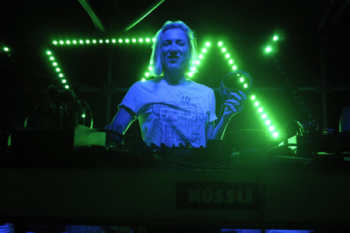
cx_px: 175
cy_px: 116
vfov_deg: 31.9
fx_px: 408
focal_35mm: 42
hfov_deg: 46.4
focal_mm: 28
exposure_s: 1/160
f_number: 4.5
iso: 800
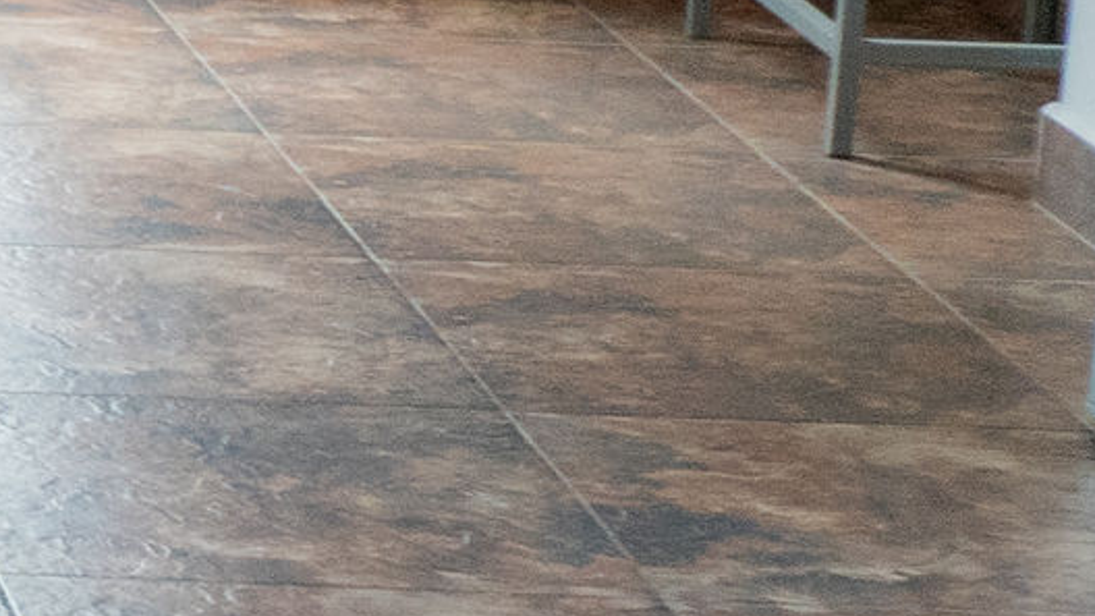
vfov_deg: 6.8
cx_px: -2447
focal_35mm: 176
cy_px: -386
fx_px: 5110
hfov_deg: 9.1
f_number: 3.5
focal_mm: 16
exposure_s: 1/160
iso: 800
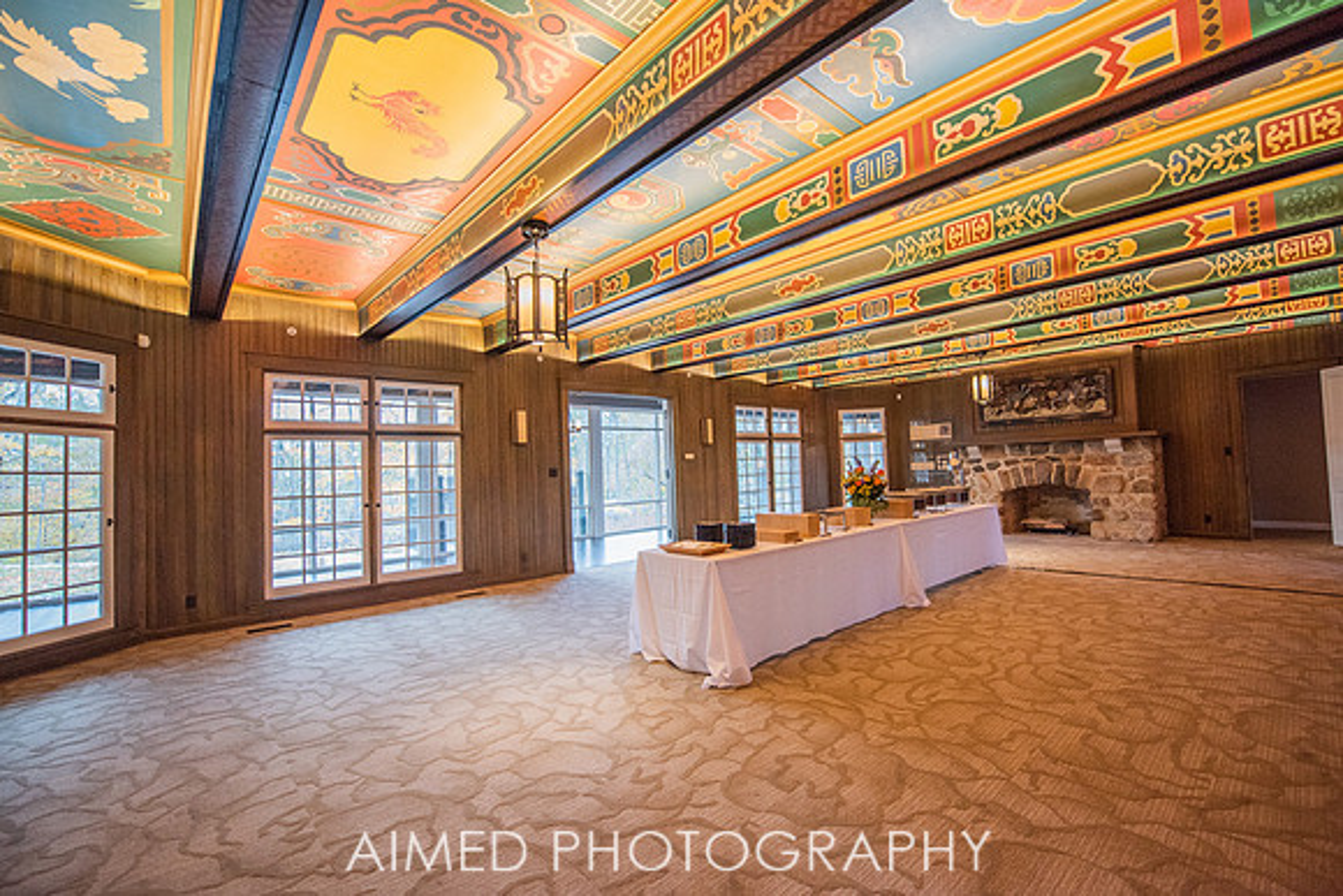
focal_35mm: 15
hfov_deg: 100.2
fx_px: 561
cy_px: 447
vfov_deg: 77.2
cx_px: 699
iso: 1250
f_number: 2.8
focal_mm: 14
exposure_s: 1/250
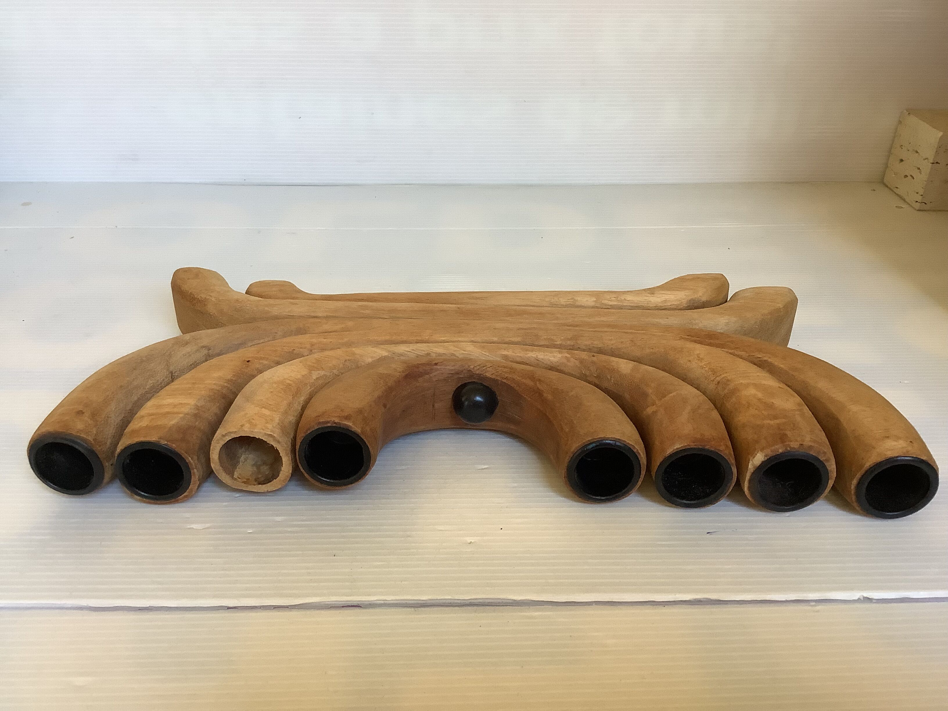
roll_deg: +0.4
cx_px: 474
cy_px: 356
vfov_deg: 45.4
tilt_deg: -29.1
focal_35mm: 31
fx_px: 849
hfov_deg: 58.4
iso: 125
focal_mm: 3.3
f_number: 2.4
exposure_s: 1/50
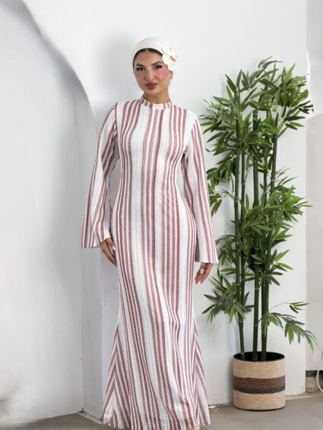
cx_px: 153
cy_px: 217
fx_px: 1318
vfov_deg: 18.5
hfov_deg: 14.0
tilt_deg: -6.1
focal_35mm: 106
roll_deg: +0.9
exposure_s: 1/100
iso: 64
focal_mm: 16.89
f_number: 2.8
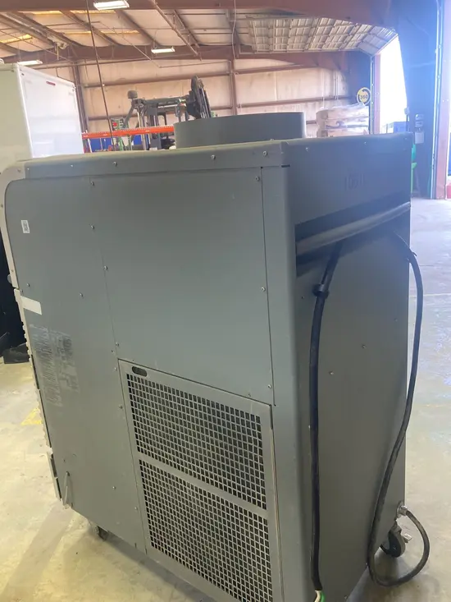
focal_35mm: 28
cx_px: 226
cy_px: 301
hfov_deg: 49.8
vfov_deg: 63.4
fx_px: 486
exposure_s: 1/70
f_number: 1.8
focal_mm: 3.99
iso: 80
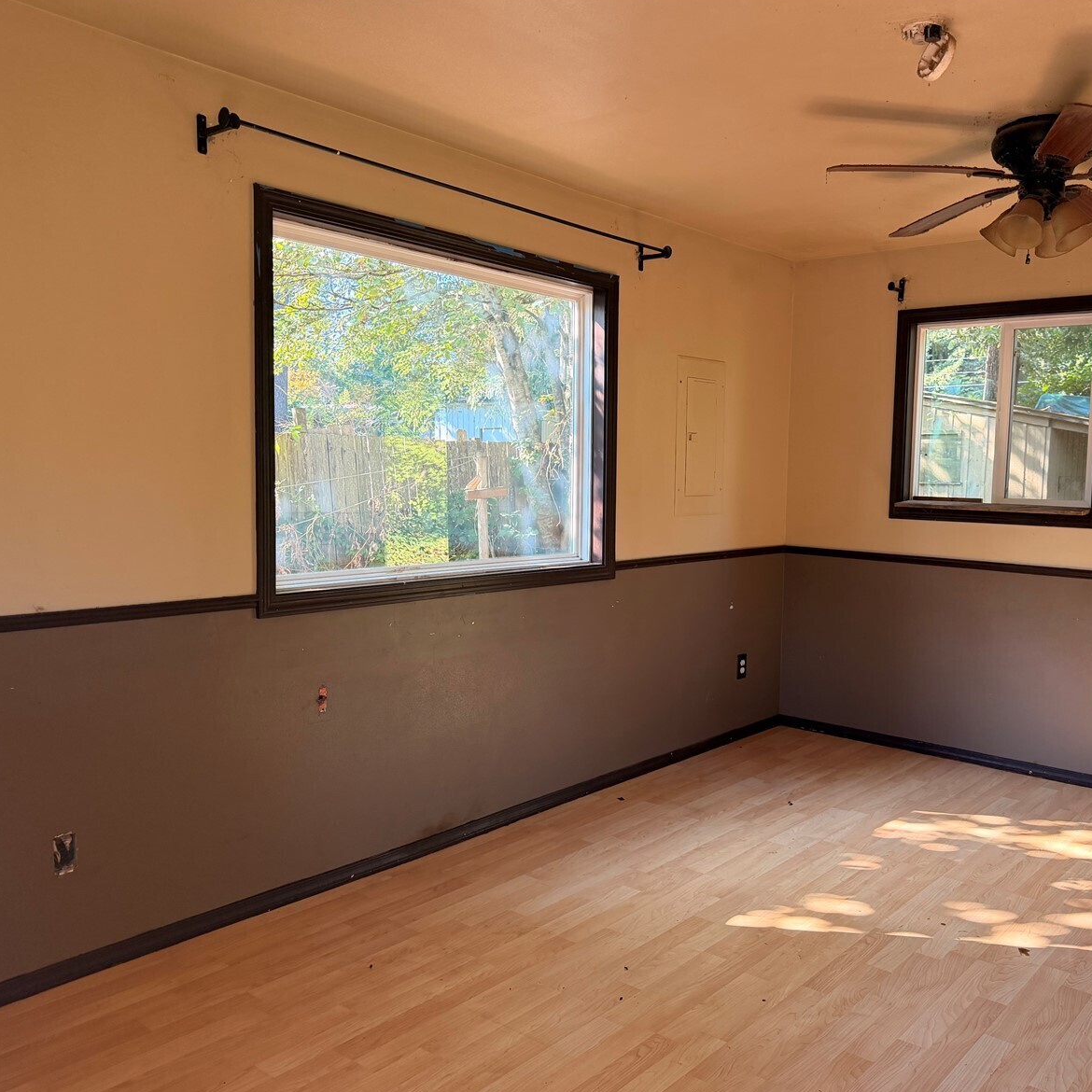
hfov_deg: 55.0
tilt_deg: -4.8
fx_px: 1035
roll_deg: -1.1
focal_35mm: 29
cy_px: 551
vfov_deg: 55.6
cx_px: 683
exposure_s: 1/126
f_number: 1.78
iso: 160
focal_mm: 6.76
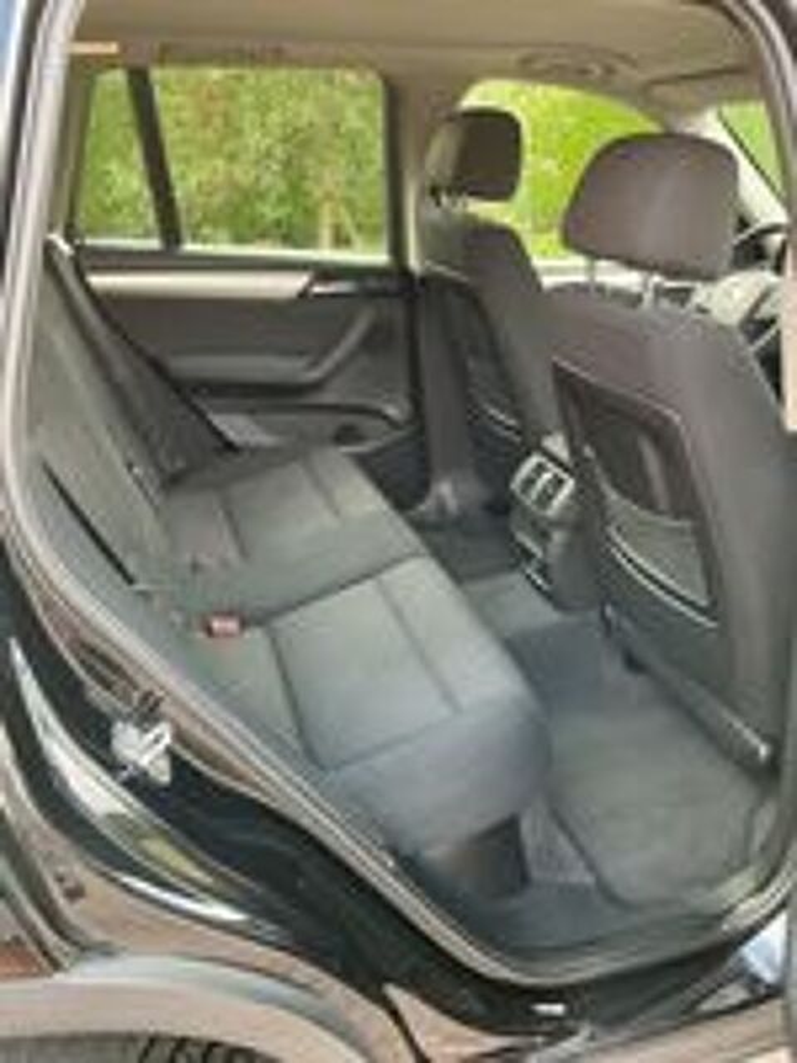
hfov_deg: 48.2
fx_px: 890
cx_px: 398
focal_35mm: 29
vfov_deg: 61.7
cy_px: 532
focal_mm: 3
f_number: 1.8
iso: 64
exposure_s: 1/60
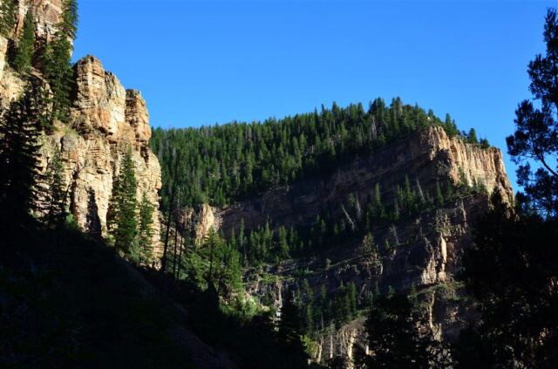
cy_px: 184
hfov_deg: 37.9
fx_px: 812
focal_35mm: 52
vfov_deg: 25.6
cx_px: 279
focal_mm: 35
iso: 400
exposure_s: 1/250
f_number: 10
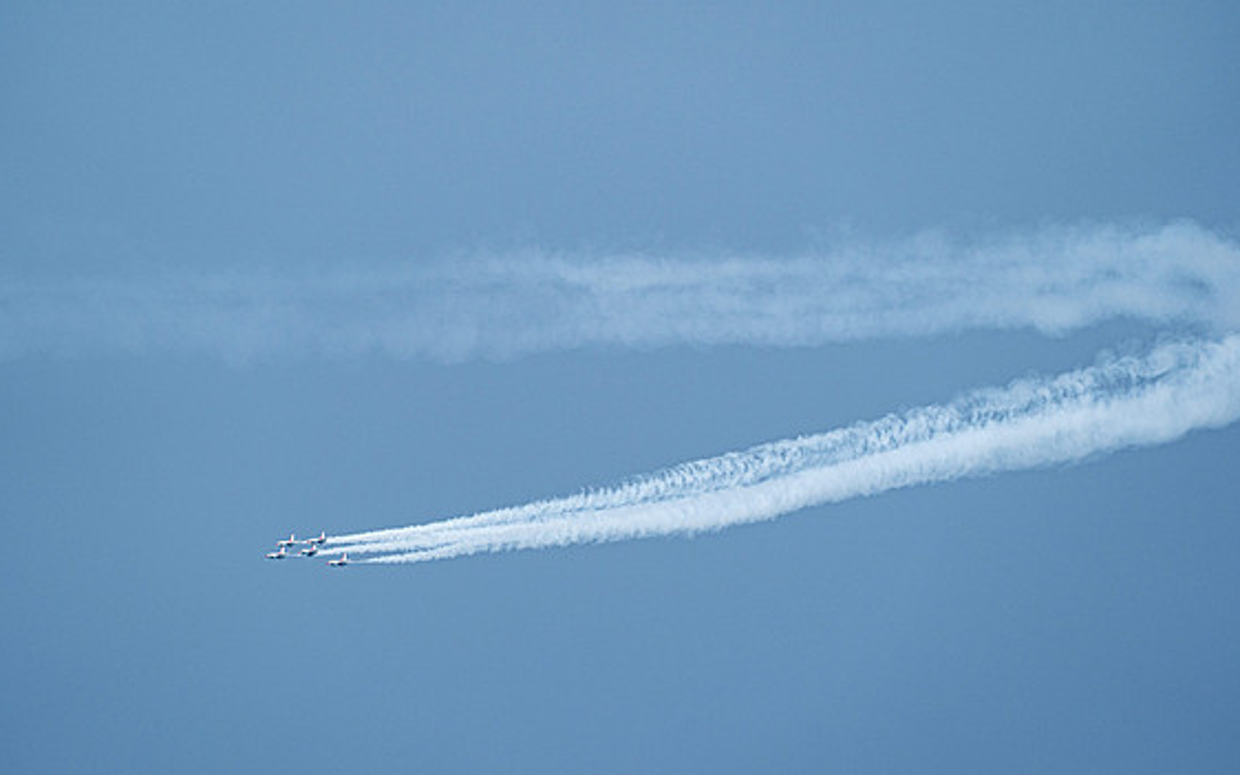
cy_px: 423
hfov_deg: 5.0
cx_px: 616
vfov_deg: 3.1
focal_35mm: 421
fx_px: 14224
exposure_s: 1/1600
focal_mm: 400
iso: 800
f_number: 10
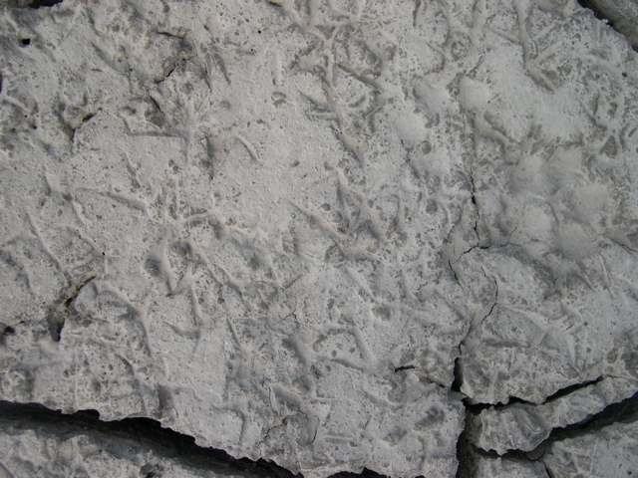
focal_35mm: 38
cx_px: 319
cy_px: 239
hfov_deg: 49.0
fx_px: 700
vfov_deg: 37.7
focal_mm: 8
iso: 100
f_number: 2.8
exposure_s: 1/552
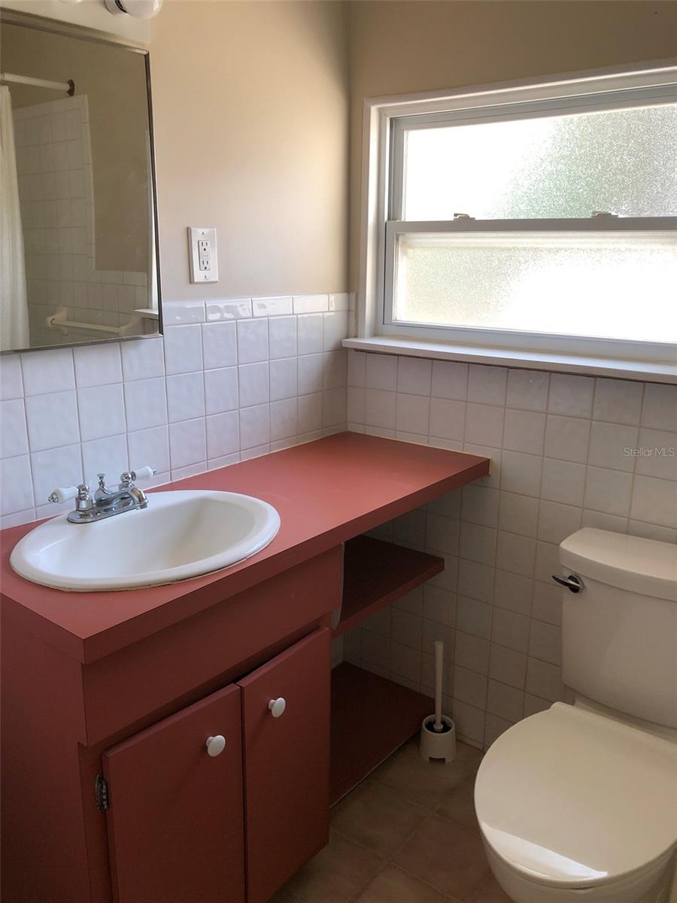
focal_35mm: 28
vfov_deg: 63.4
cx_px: 338
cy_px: 452
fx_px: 730
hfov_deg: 49.7
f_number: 1.8
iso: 25
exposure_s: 1/30
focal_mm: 3.99
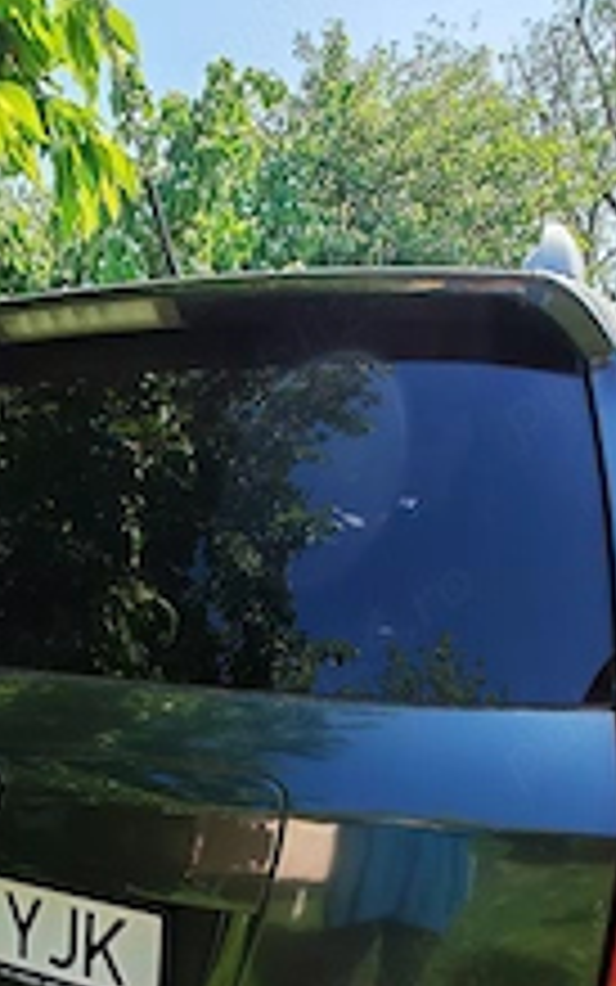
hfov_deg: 39.7
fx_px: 832
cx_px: 171
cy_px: 747
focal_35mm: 31
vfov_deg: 57.9
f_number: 2.2
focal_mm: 1.96
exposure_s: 1/630
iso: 50
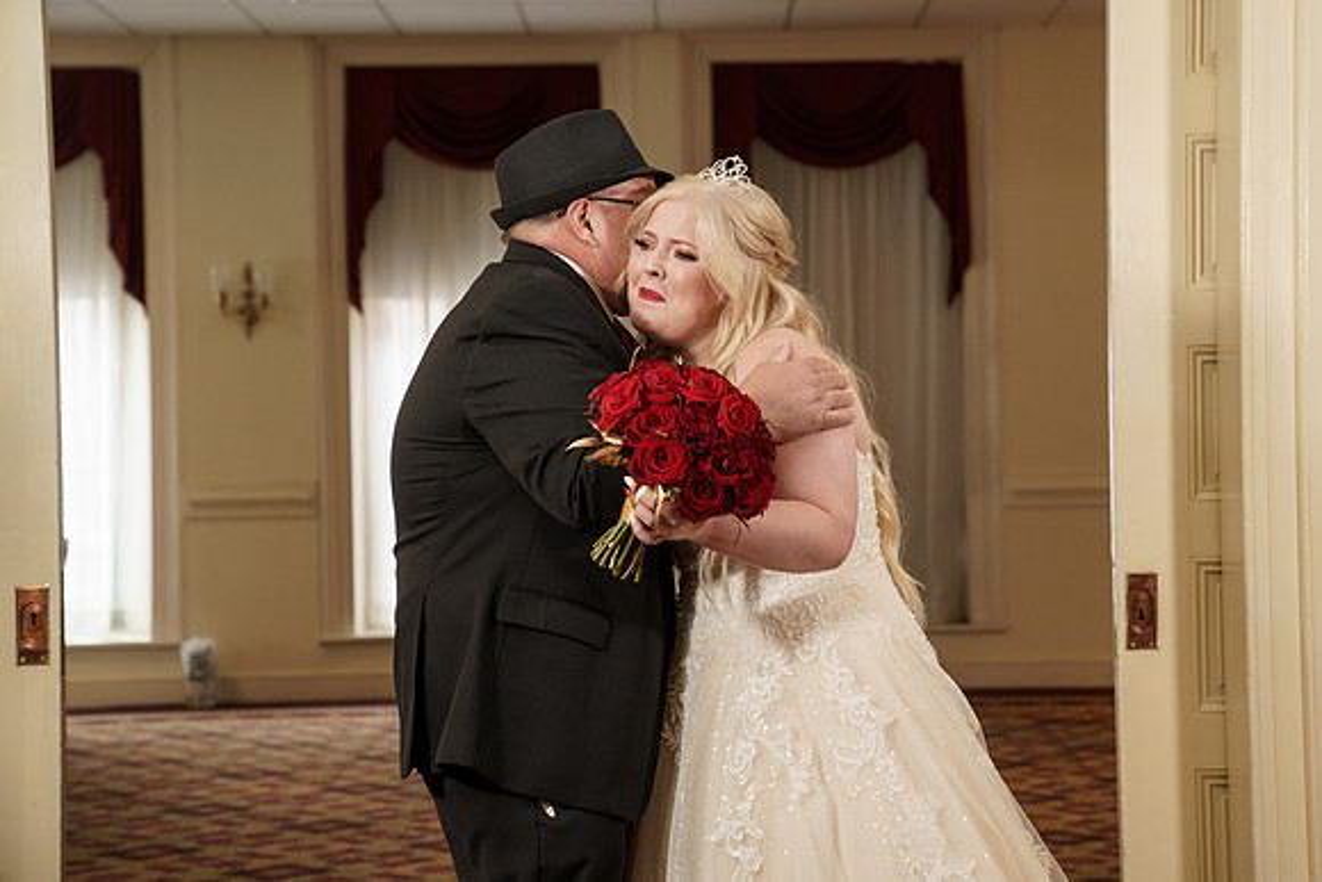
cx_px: 698
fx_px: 2716
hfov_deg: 27.3
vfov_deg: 18.4
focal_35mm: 74
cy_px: 416
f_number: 4
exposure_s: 1/100
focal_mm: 70
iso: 2000
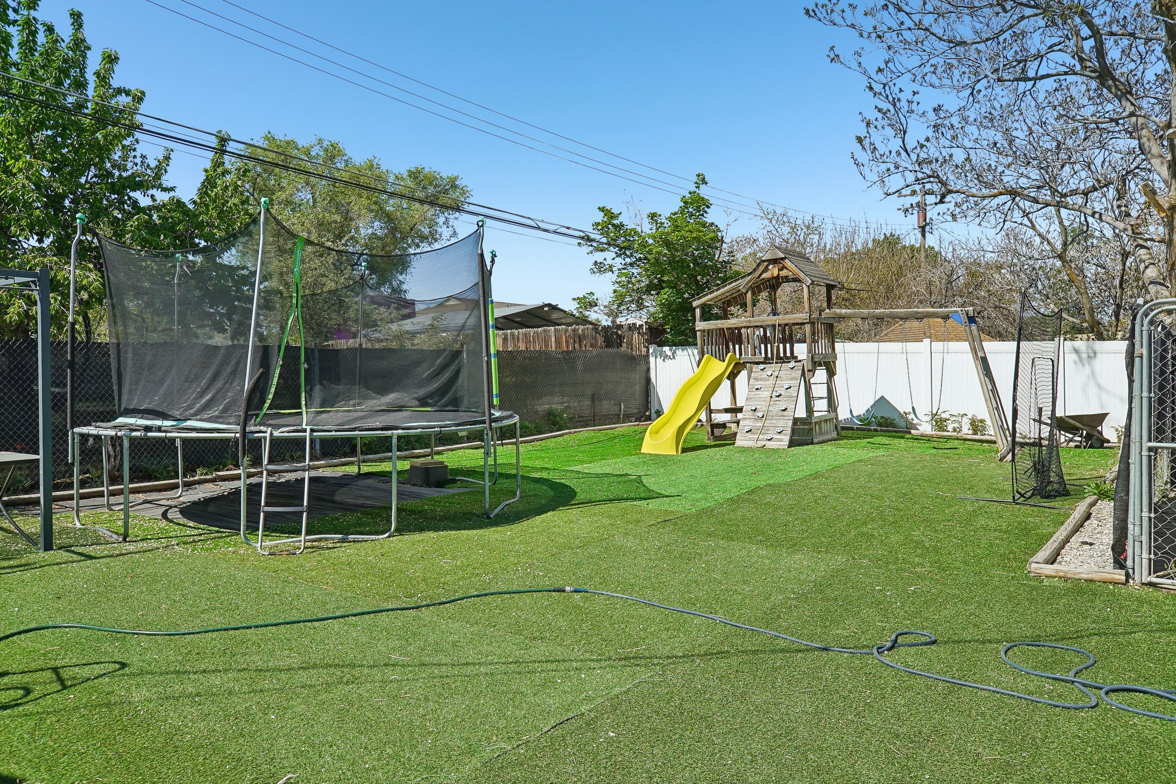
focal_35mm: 24
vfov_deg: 53.1
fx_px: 784
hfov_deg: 73.7
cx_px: 588
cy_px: 392
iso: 100
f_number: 8
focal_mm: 24
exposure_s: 1/250
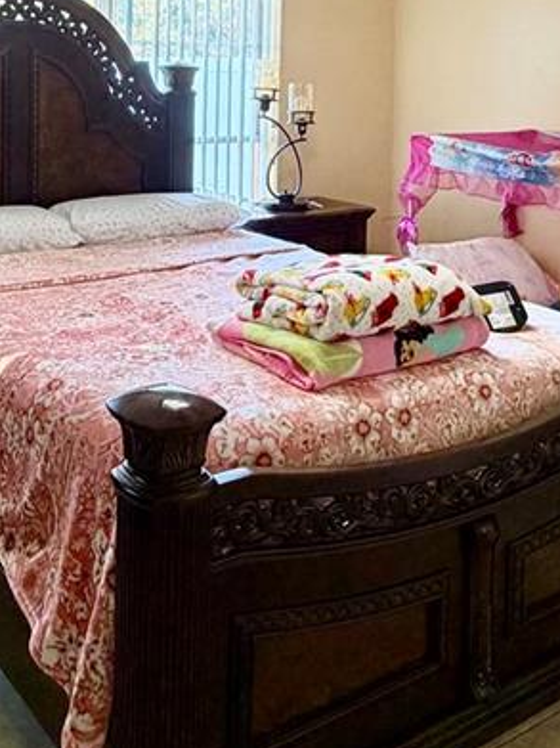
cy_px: 86
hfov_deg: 33.0
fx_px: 928
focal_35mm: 43
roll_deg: -1.3
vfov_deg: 40.8
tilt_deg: -0.9
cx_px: 153
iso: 250
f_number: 2.2
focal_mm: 2.22
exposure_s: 1/60
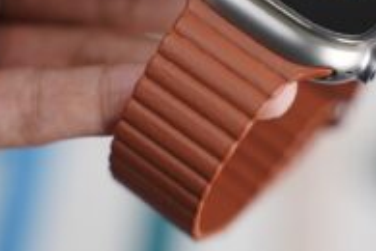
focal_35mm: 131
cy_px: 59
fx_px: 1368
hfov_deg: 15.6
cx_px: 237
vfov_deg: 10.4
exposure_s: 1/90
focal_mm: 64
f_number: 3.5
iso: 1250
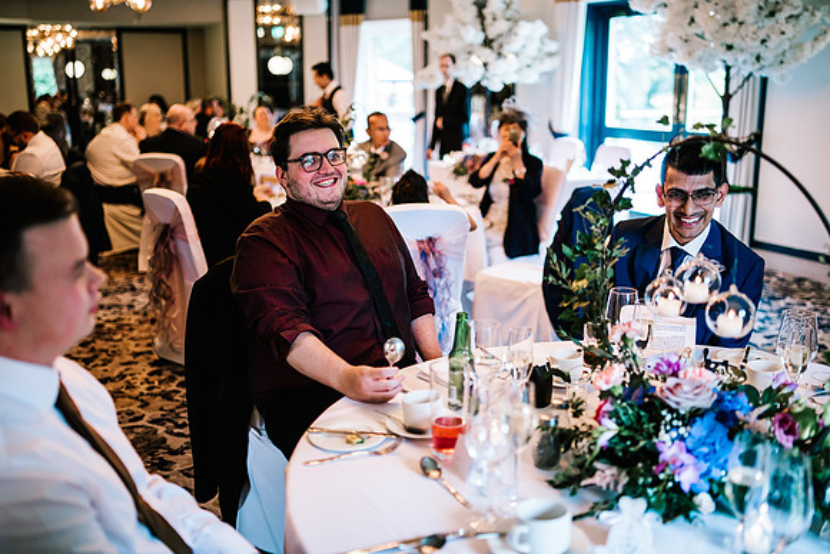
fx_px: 827
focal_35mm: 36
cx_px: 415
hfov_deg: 53.3
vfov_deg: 37.0
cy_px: 277
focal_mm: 35
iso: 1000
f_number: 1.4
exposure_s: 1/500
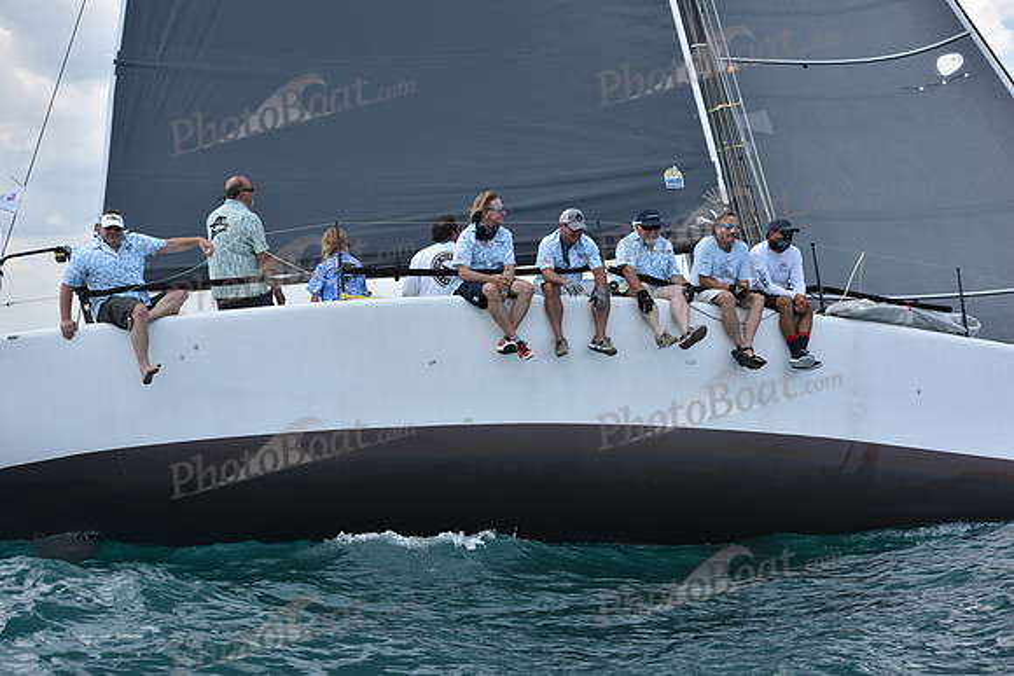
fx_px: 2113
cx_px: 507
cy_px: 338
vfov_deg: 18.2
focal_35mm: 75
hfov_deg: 27.0
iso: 250
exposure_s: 1/1250
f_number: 5.6
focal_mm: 75
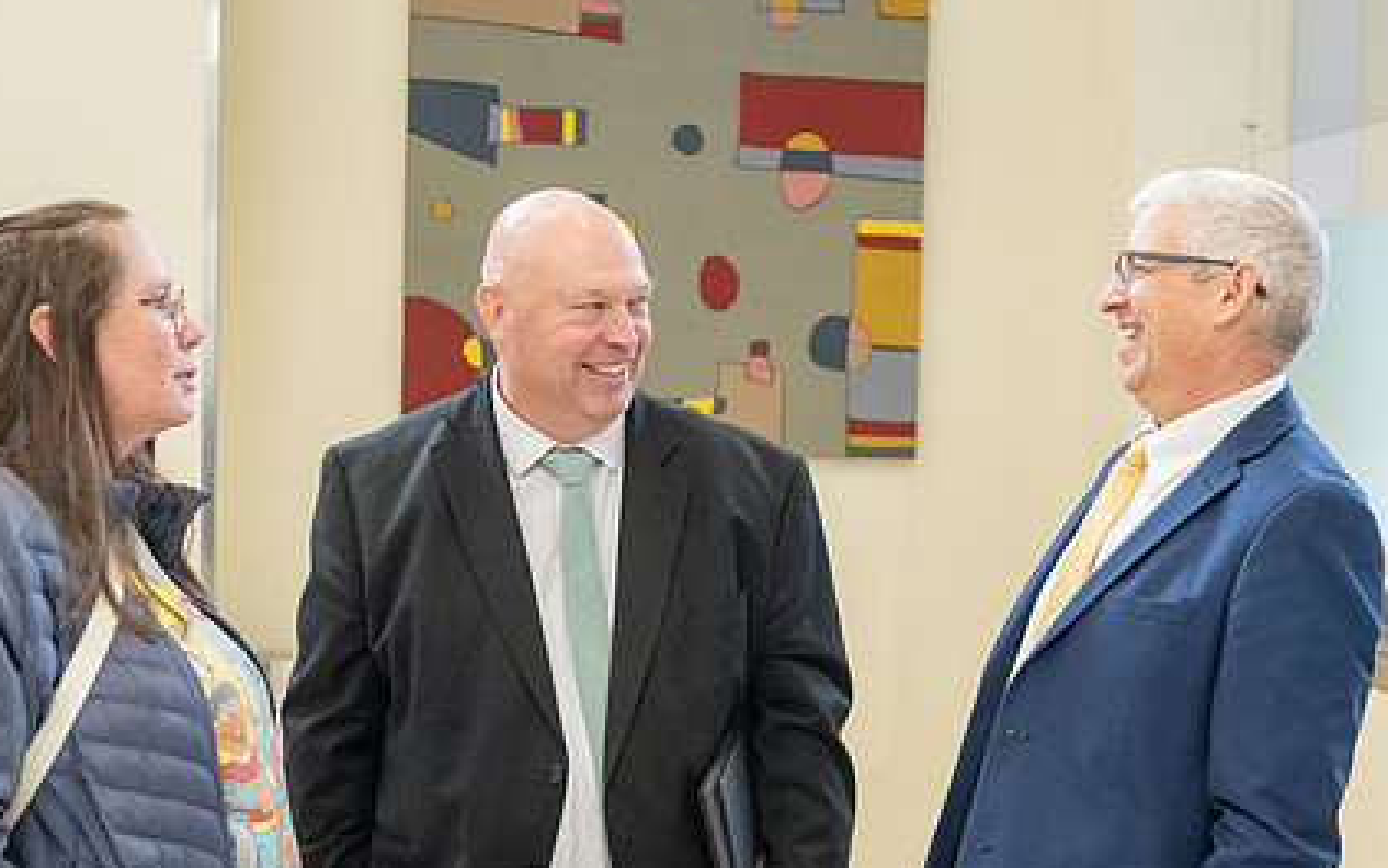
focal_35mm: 65
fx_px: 2459
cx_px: 772
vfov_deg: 20.0
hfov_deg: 31.5
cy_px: 507
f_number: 4
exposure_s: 1/250
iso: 3200
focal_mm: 44
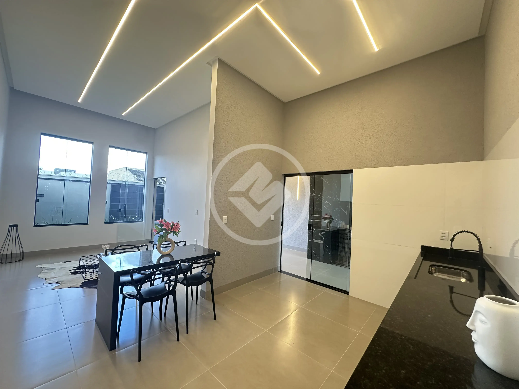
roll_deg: -2.3
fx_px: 210
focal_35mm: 14
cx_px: 260
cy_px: 194
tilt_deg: +1.3
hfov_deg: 102.1
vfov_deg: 85.7
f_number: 2.2
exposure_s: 1/60
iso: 160
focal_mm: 2.22
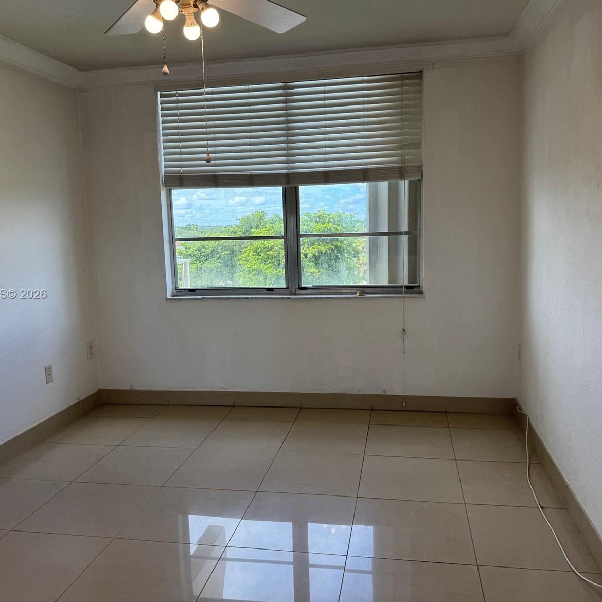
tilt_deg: -7.7
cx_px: 298
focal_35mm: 29
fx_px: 571
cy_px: 295
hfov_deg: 55.6
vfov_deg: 55.6
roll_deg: +1.6
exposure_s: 1/454
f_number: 1.78
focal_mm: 6.76
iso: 80
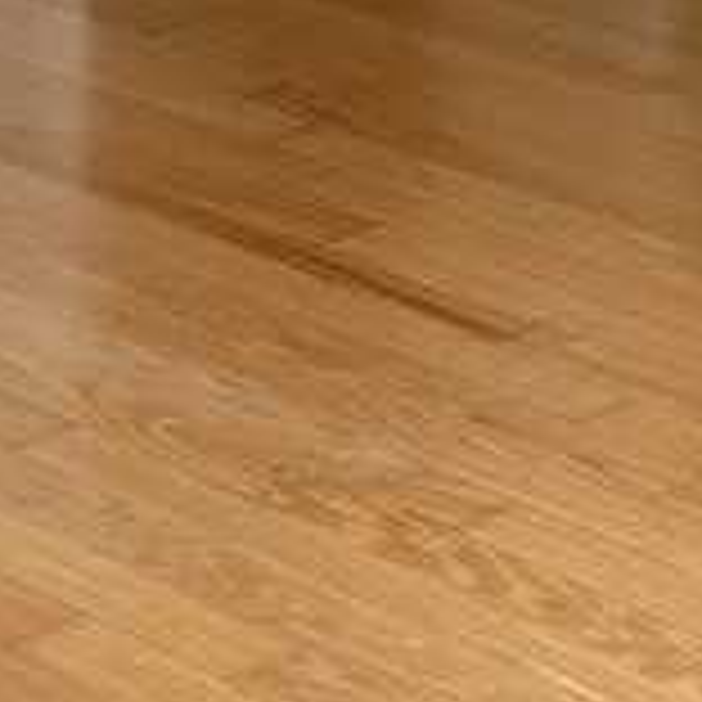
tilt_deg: -9.1
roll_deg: +0.0
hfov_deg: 11.0
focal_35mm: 159
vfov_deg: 10.5
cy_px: -464
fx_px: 3648
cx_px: 374
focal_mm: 5.96
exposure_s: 1/121
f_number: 1.6
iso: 50
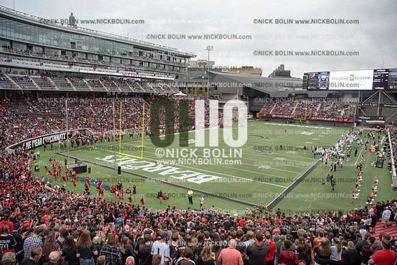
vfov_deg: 53.2
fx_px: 265
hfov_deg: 73.7
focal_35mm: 24
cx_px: 198
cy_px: 132
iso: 250
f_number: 3.5
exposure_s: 1/400
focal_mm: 24
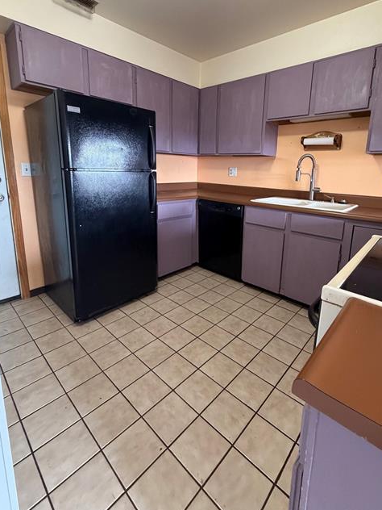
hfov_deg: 74.6
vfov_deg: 90.4
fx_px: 250
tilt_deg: -11.0
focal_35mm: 17
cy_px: 219
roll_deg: -2.3
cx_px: 208
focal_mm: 2.22
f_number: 2.2
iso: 500
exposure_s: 1/60
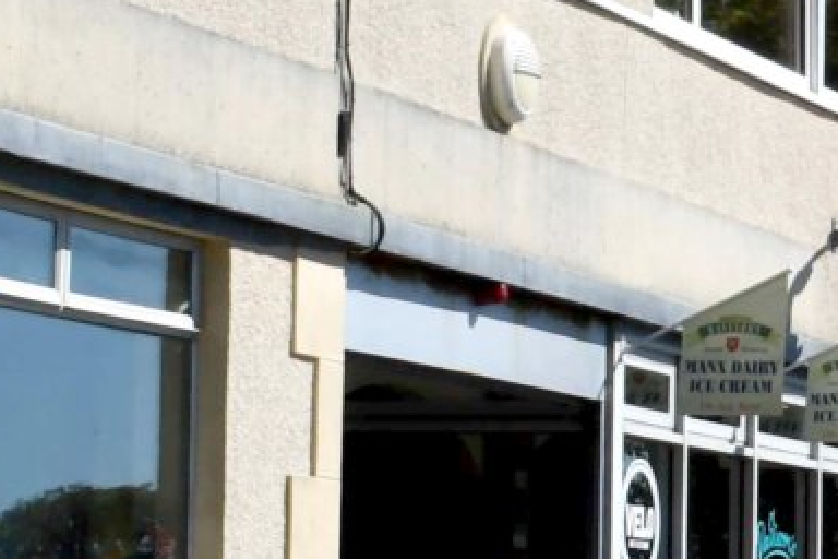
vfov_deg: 7.1
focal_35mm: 192
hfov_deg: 9.8
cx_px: 1822
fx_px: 4469
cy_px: 433
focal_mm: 24
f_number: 13
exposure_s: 1/640
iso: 500
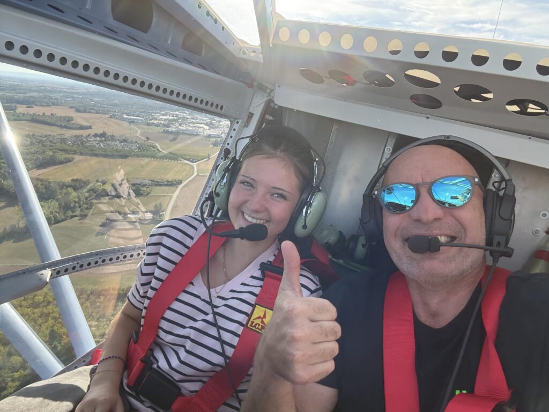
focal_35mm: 23
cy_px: 206
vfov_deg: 58.9
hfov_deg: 73.9
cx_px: 274
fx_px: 365
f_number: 1.9
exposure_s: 1/253
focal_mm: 2.69
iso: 40
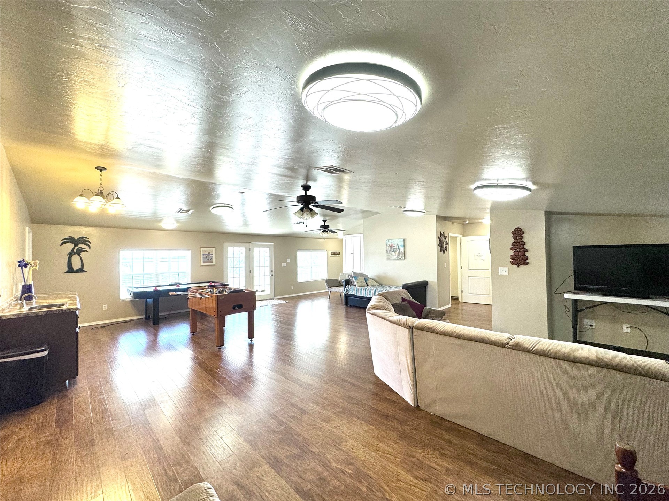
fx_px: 271
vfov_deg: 85.7
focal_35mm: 14
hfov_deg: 102.1
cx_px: 334
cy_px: 250
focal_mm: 2.22
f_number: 2.2
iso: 125
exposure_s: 1/120
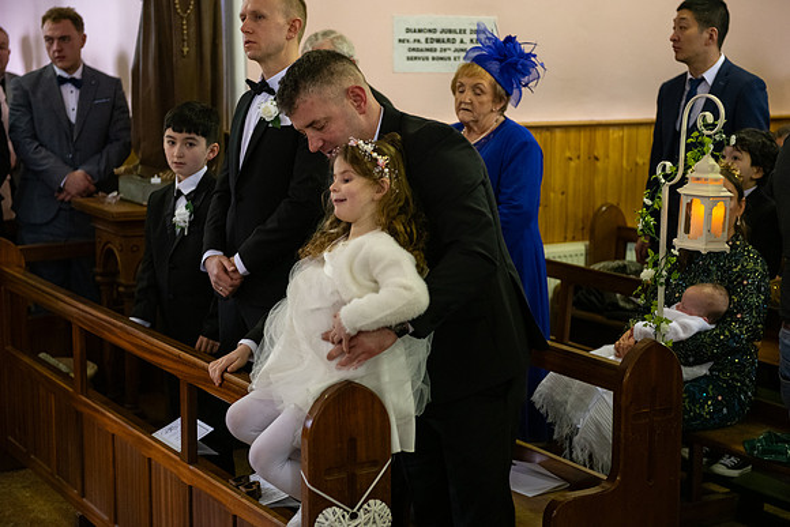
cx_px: 395
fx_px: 1361
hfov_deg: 32.4
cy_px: 264
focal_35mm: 62
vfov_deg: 21.9
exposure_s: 1/160
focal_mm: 62
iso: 1250
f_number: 3.5
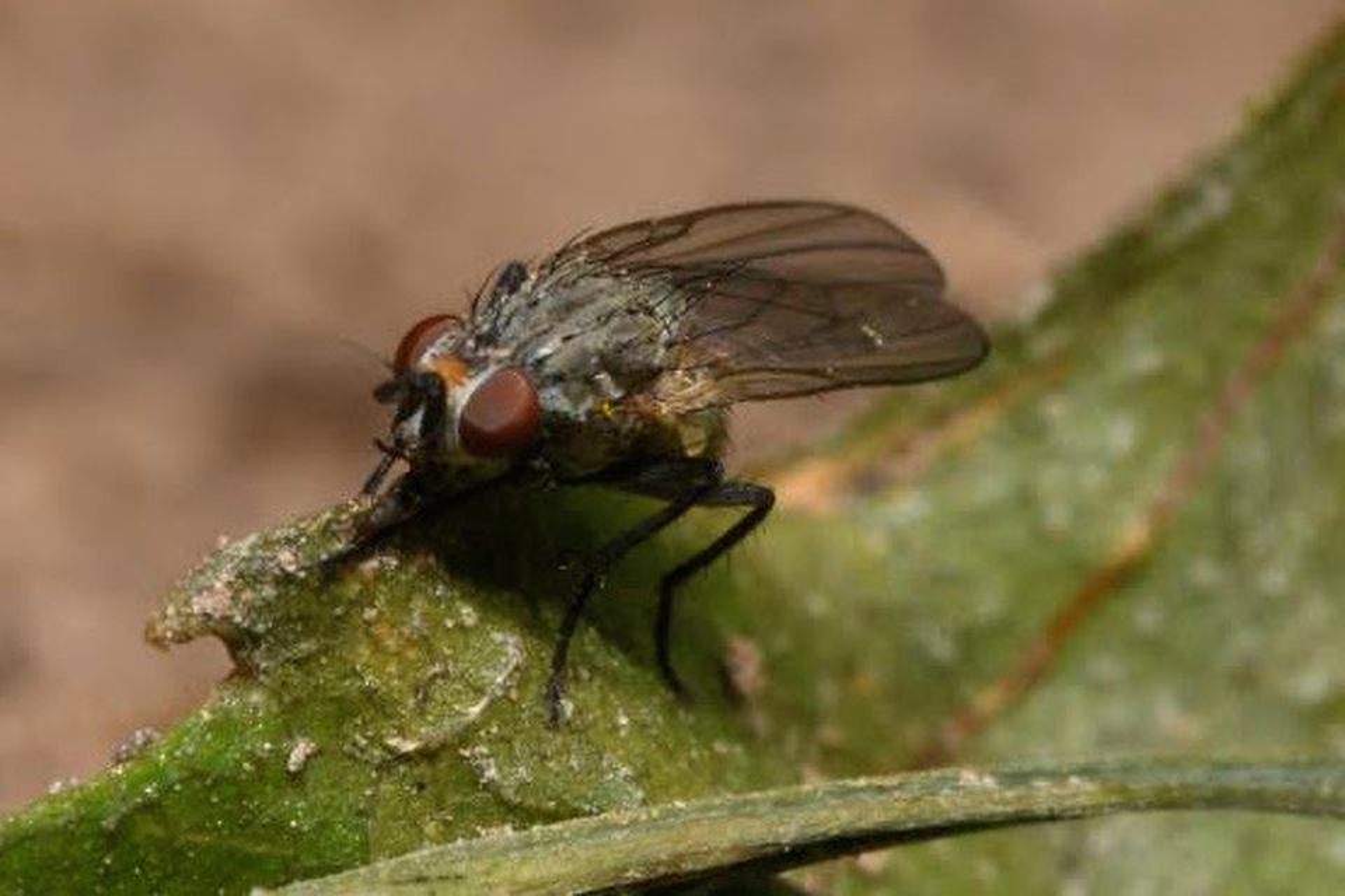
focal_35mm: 158
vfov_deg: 8.7
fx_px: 5884
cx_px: 672
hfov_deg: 13.0
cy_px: 448
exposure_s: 1/60
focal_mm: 105
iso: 250
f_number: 32
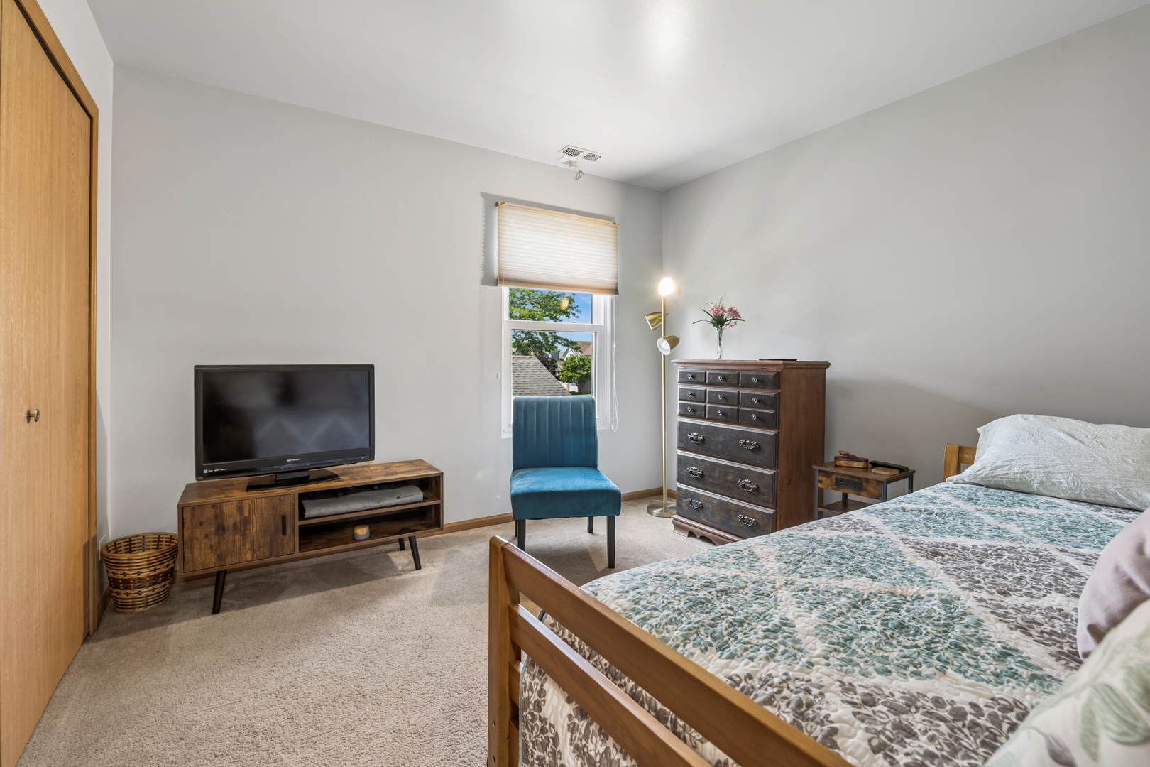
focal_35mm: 16
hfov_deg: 96.7
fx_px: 511
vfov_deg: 73.7
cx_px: 575
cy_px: 384
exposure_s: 1/5
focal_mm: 16
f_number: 8
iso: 200
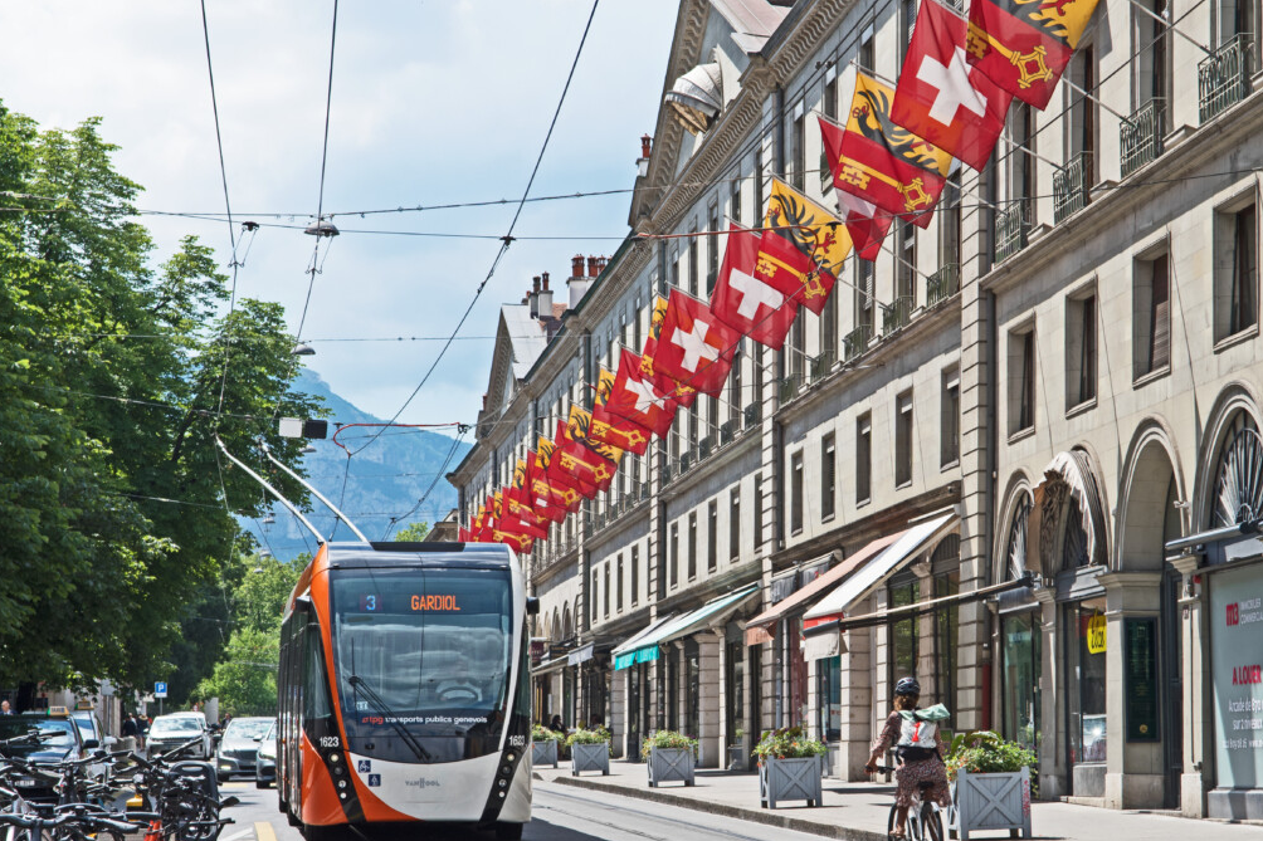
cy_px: 431
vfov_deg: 13.9
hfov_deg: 20.7
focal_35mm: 99
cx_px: 647
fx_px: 3458
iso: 100
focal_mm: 55
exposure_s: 1/200
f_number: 9
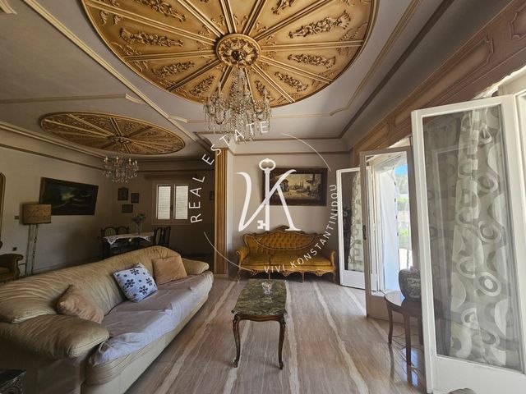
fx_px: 198
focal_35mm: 13
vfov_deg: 89.9
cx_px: 263
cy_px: 197
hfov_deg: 106.2
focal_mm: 2.2
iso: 125
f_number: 2.2
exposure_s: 1/190
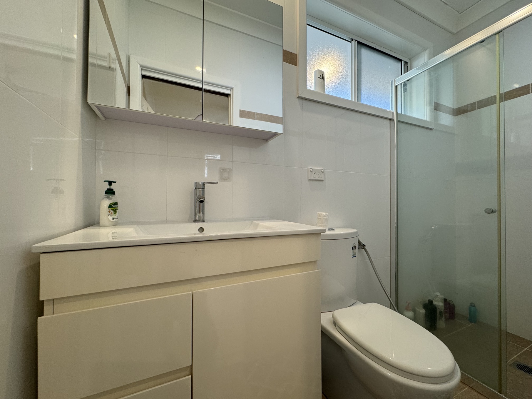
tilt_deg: +0.5
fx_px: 215
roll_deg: -0.2
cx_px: 266
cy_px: 200
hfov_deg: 102.1
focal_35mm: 14
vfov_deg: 85.7
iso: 160
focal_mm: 2.22
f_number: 2.2
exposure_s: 1/100
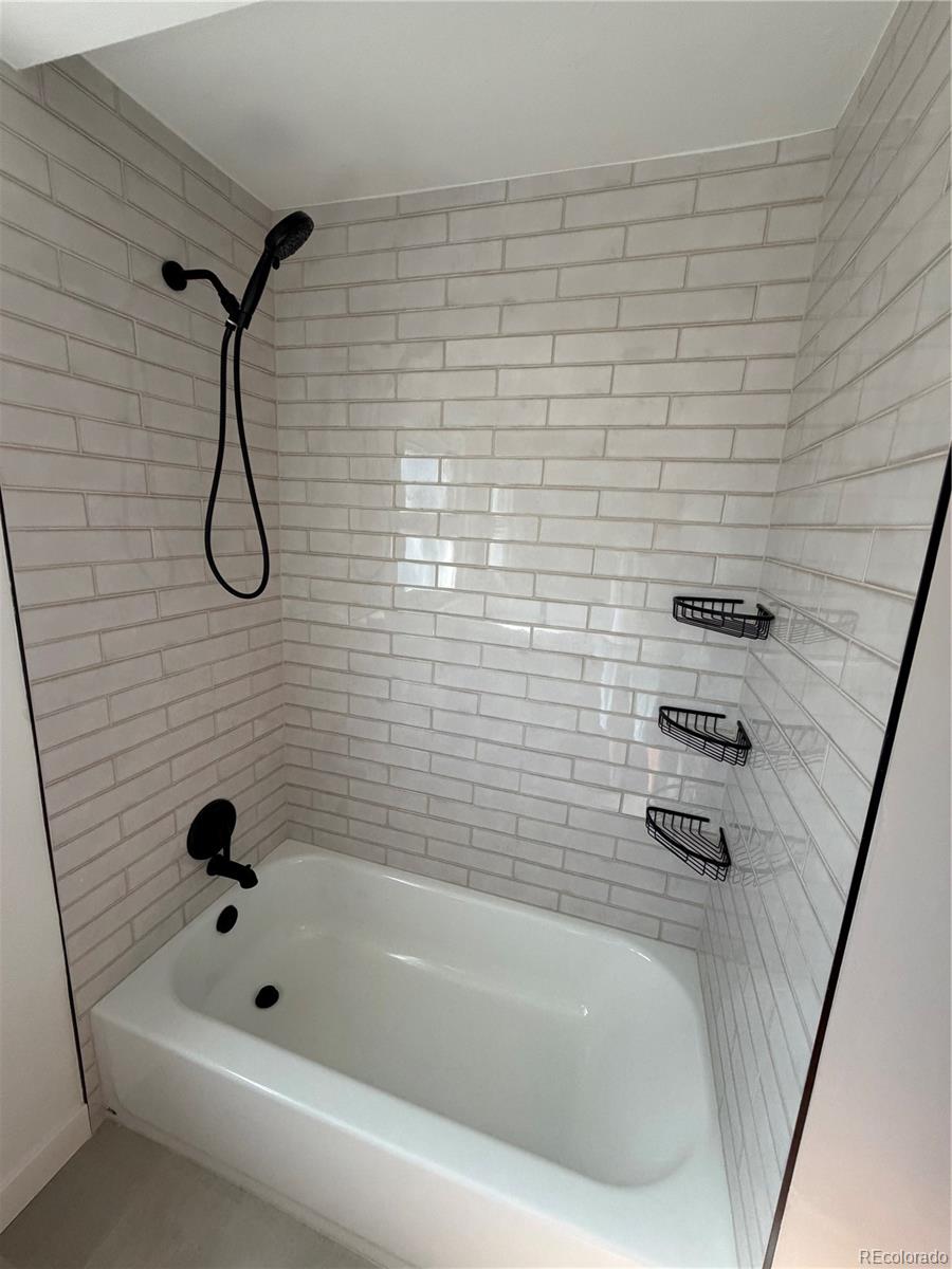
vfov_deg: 102.1
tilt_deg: -12.9
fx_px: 513
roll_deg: -2.6
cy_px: 634
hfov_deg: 85.7
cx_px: 476
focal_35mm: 14
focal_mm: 2.22
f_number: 2.2
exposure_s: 1/121
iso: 250
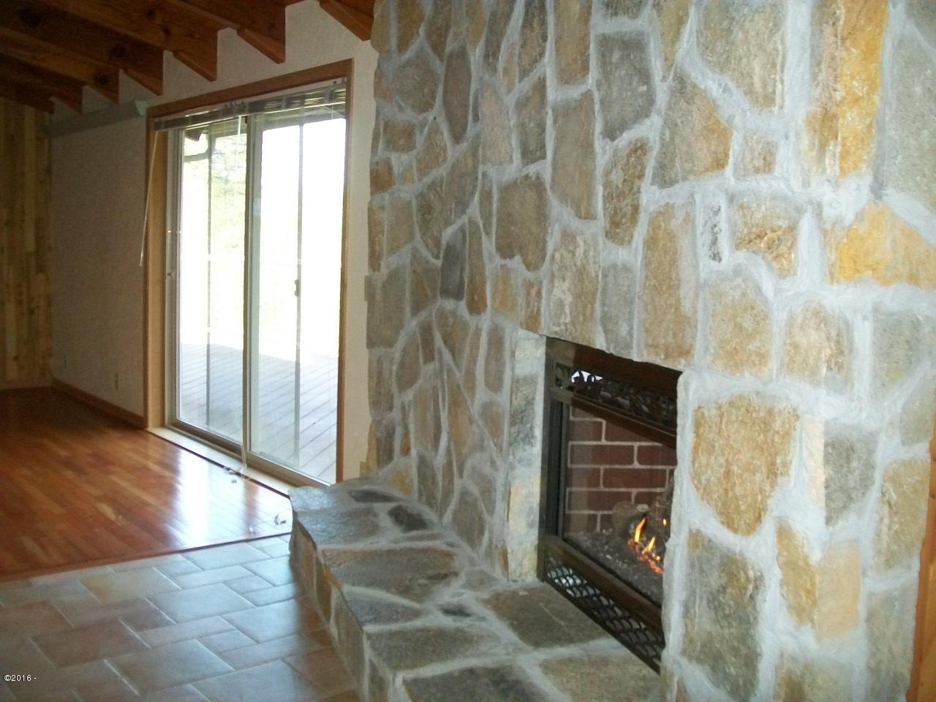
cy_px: 351
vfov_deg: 39.7
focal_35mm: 36
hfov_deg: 51.4
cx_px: 468
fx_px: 973
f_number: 2.7
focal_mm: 6
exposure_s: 1/60
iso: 160
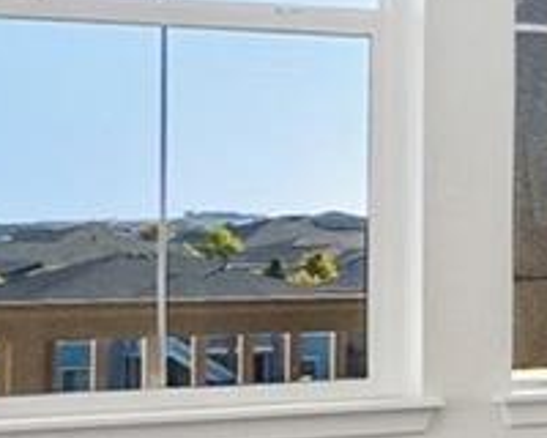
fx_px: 2186
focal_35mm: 135
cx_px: 2021
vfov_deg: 11.4
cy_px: 214
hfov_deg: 8.8
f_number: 8
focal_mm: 12
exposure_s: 1/30
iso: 160
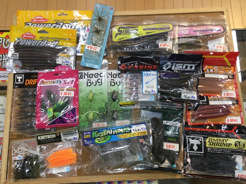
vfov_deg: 45.4
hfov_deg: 58.4
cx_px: 123
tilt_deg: -77.7
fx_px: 220
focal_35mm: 31
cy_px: 92
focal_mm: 3.3
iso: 25
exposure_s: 1/40
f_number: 2.4
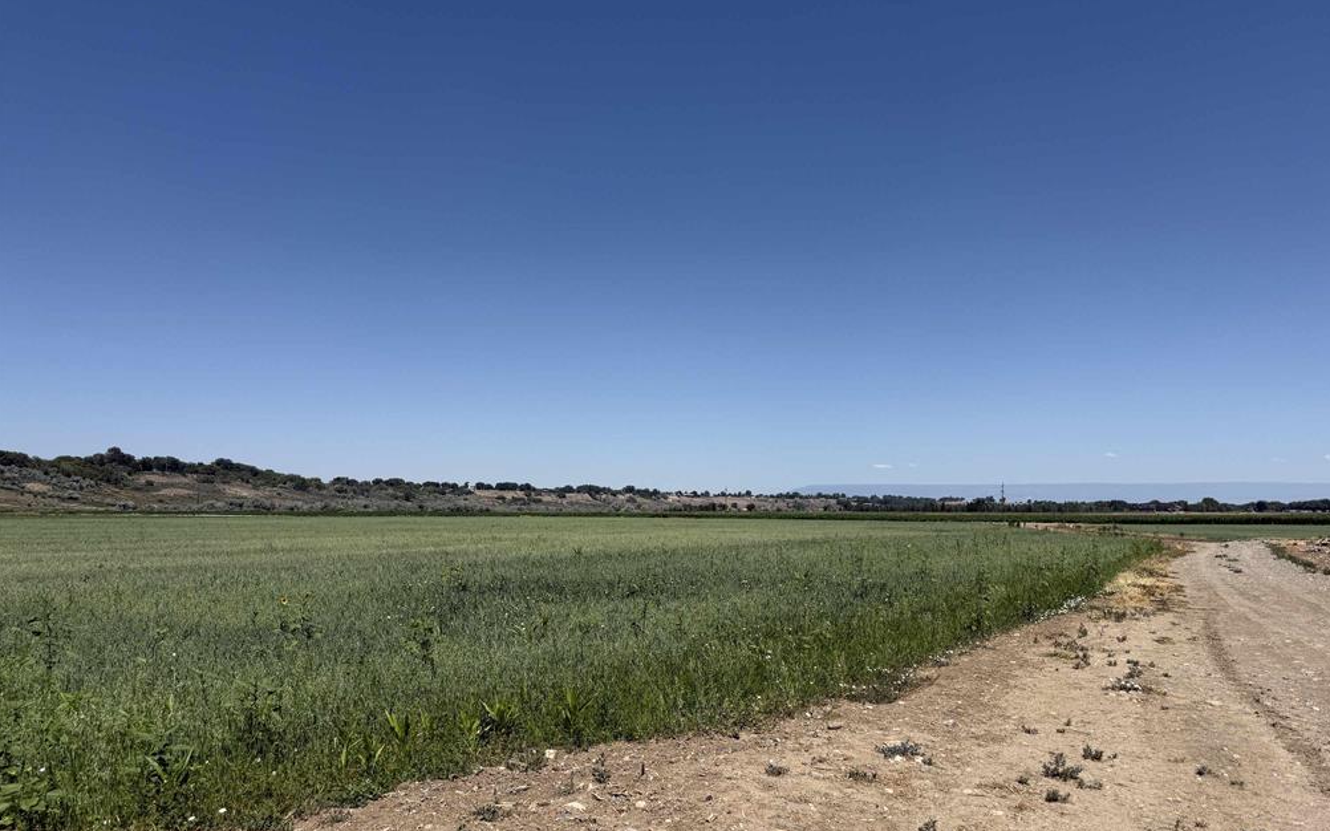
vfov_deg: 47.3
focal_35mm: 26
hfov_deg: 70.4
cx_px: 676
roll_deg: -0.2
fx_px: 942
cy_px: 496
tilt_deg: +0.3
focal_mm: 6.76
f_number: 1.78
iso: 80
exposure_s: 1/8130
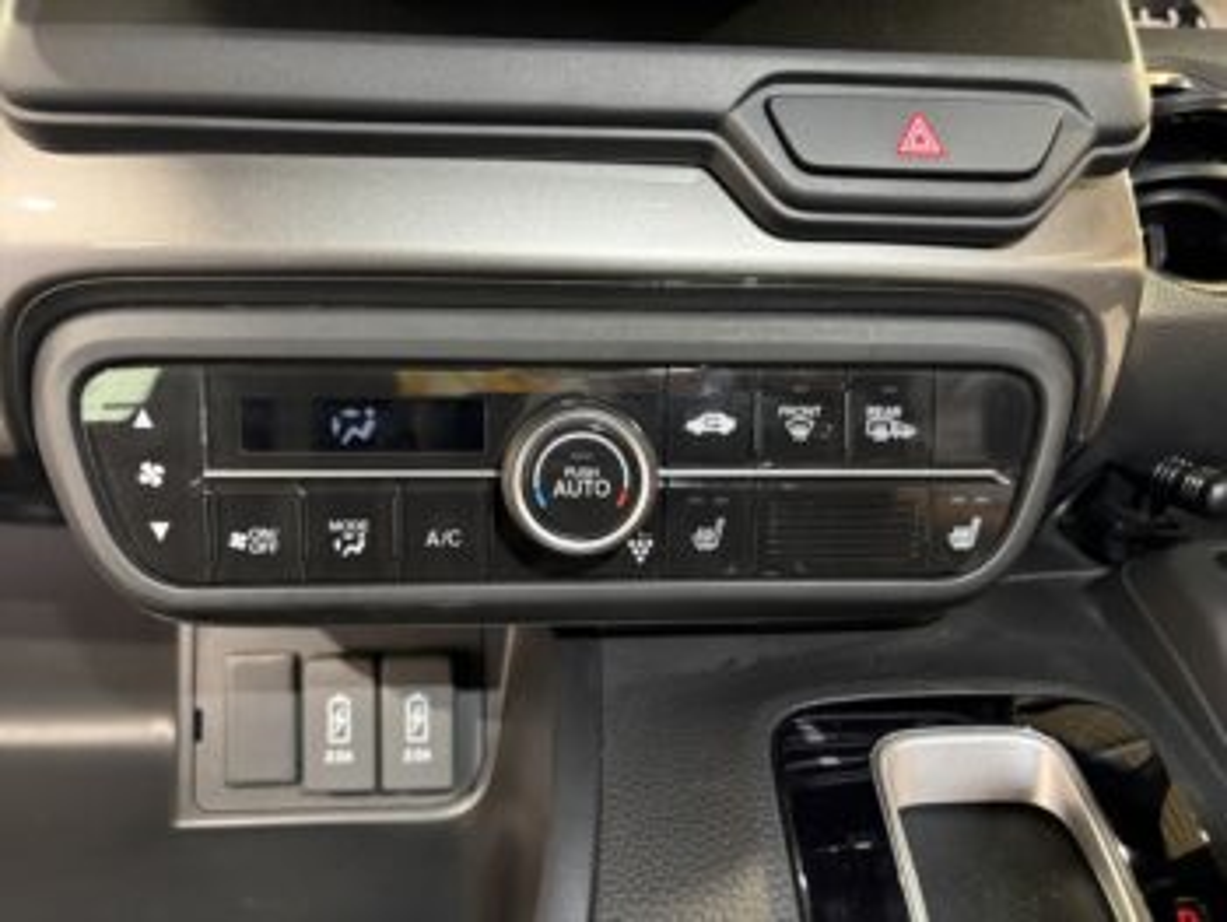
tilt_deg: -11.7
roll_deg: +0.7
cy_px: 461
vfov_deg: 53.1
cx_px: 614
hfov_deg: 67.3
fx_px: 922
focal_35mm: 26
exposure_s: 1/25
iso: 500
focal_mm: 5.96
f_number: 1.6
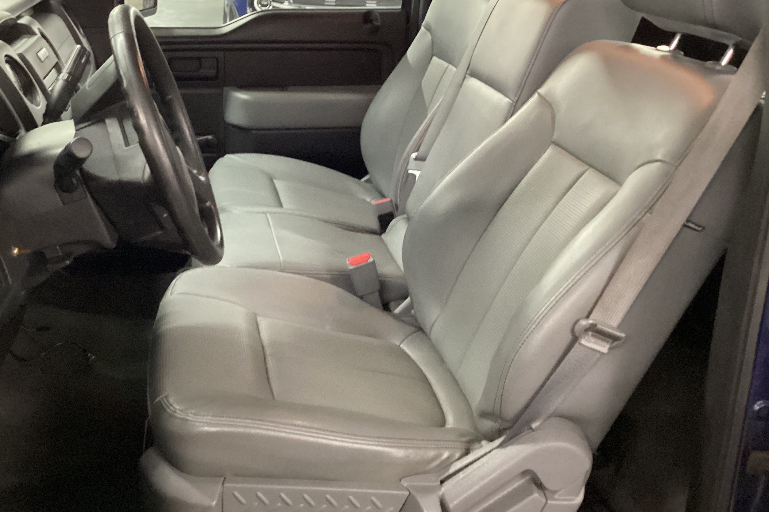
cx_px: 337
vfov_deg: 31.7
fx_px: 897
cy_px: 186
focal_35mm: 42
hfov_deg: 46.3
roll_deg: -3.1
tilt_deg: -17.0
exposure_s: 1/25
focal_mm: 3.3
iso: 640
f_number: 2.4
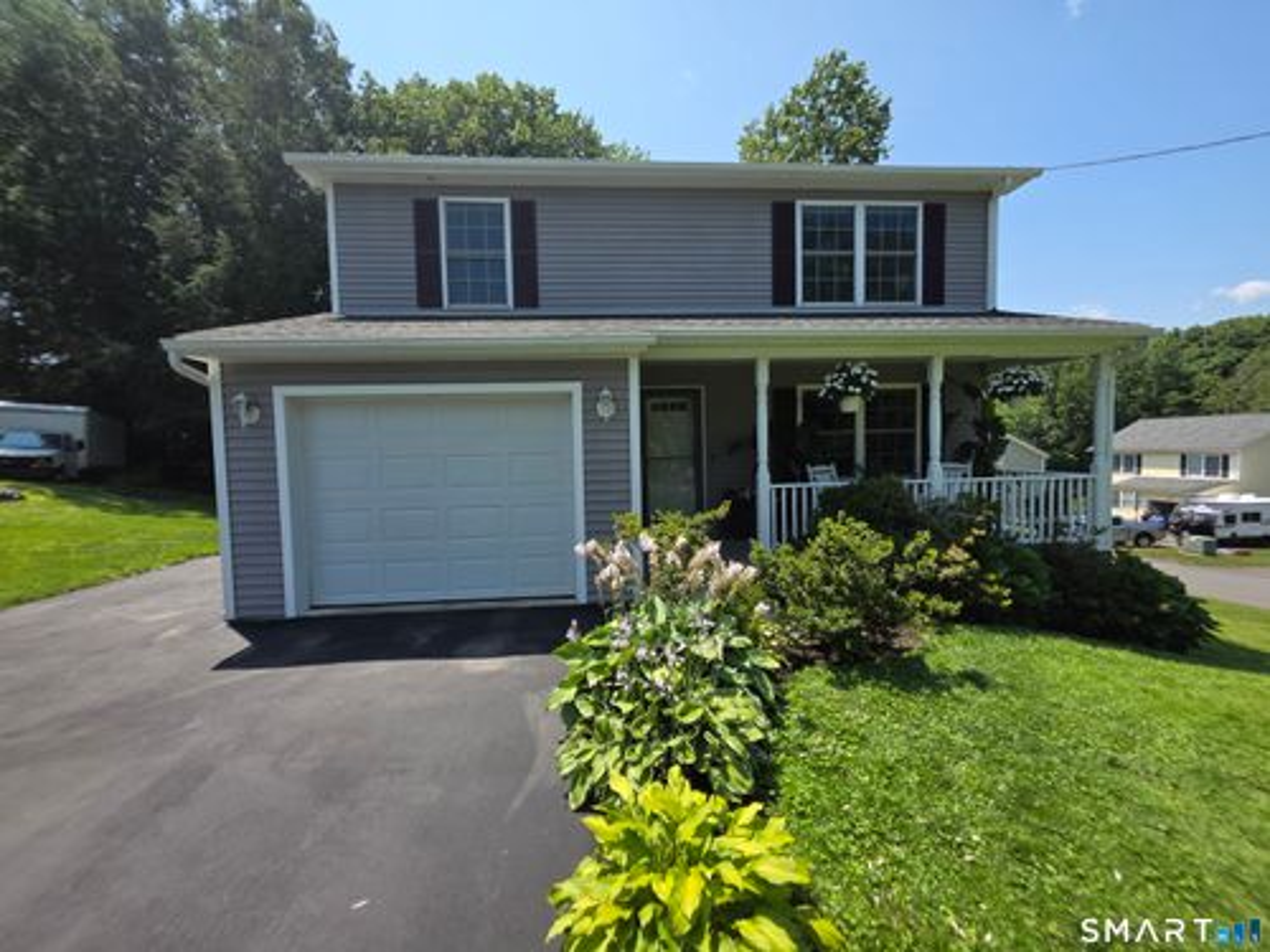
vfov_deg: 89.9
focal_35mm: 13
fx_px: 477
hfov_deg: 106.2
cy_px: 476
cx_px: 635
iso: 40
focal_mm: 2.2
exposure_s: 1/1252
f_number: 1.9
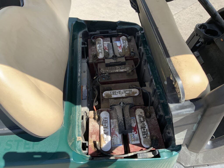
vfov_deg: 48.2
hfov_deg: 61.7
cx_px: 112
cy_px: 84
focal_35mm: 29
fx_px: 188
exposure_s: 1/869
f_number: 1.8
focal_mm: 3
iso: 16
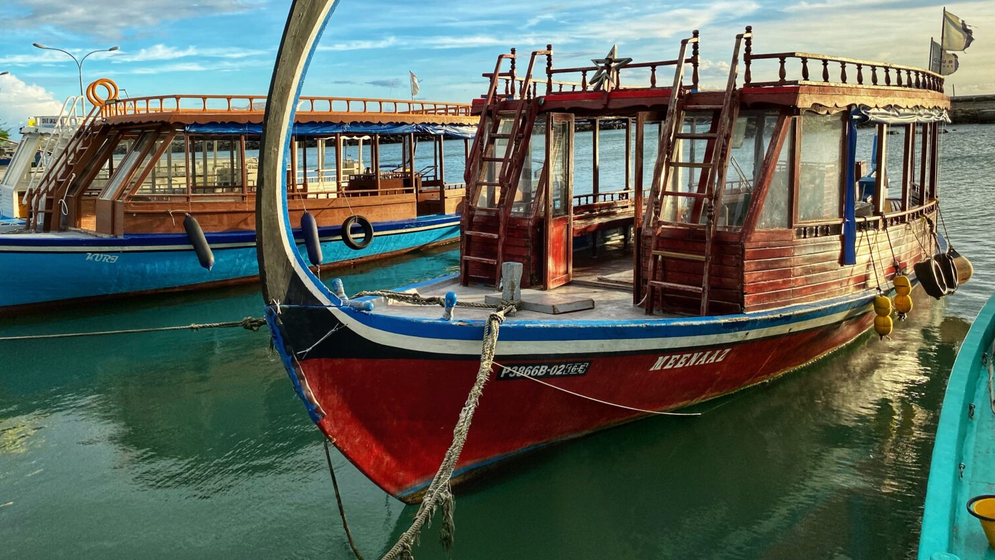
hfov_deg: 66.1
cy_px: 179
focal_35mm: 29
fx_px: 765
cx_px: 492
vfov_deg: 39.6
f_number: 1.8
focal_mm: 4.25
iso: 32
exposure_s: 1/1464
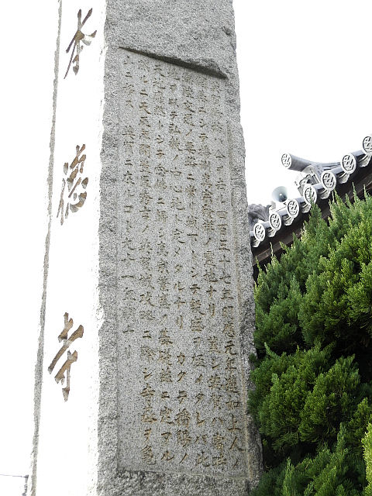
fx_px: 788
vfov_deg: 34.9
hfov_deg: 26.6
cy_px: 248
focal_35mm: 55
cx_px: 186
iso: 125
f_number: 3.8
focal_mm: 9.9
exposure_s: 1/125
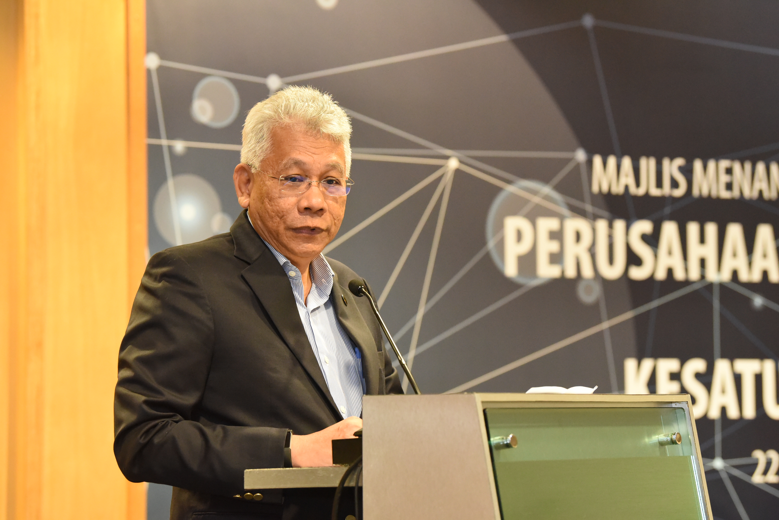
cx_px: 390
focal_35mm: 122
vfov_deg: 11.2
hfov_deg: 16.8
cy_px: 260
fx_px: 2641
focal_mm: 122
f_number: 4.5
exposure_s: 1/100
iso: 8000
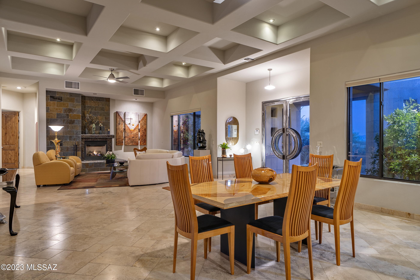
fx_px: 245
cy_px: 140
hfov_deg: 81.2
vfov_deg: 59.5
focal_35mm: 21
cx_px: 210
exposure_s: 2
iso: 200
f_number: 9
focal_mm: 21
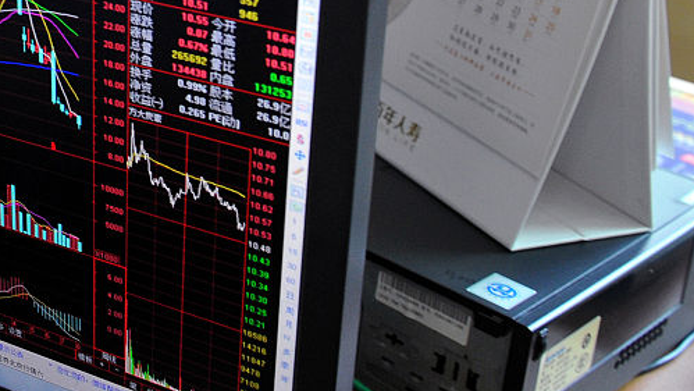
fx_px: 1344
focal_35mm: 73
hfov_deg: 26.6
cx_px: -72
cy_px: -85
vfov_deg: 15.9
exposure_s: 1/30
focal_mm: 29
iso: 2200
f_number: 5.6
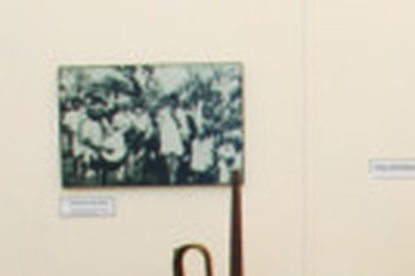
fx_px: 1163
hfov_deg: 20.0
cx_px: 347
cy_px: 366
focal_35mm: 101
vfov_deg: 13.0
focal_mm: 20
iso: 400
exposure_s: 1/15
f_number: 5.6
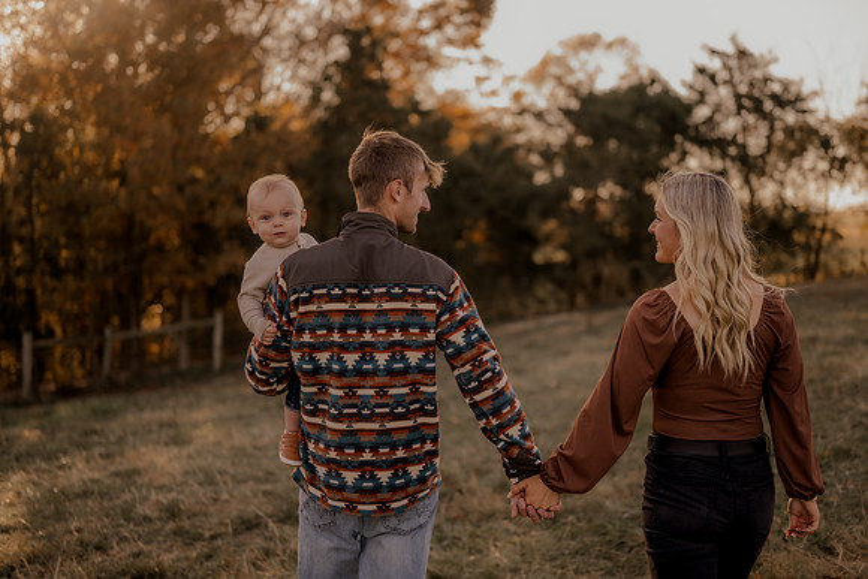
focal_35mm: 50
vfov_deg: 27.0
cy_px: 290
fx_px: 1206
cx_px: 434
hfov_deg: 39.6
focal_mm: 50
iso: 250
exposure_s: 1/1250
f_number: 1.8
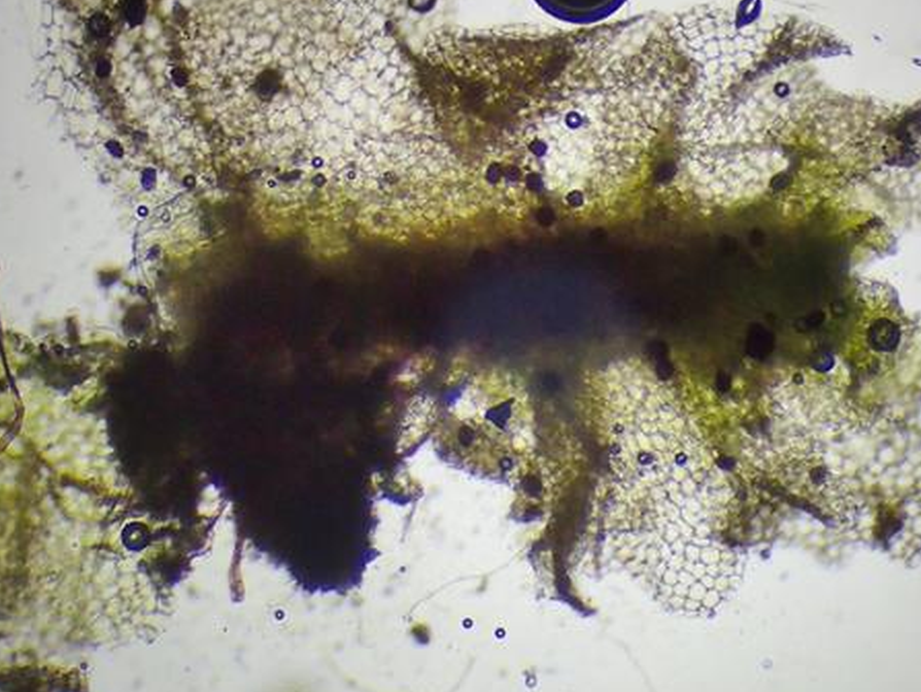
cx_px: 508
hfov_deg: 27.7
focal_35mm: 70
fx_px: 1864
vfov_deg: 21.0
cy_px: 220
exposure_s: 1/100
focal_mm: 8.99
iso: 200
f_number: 3.2
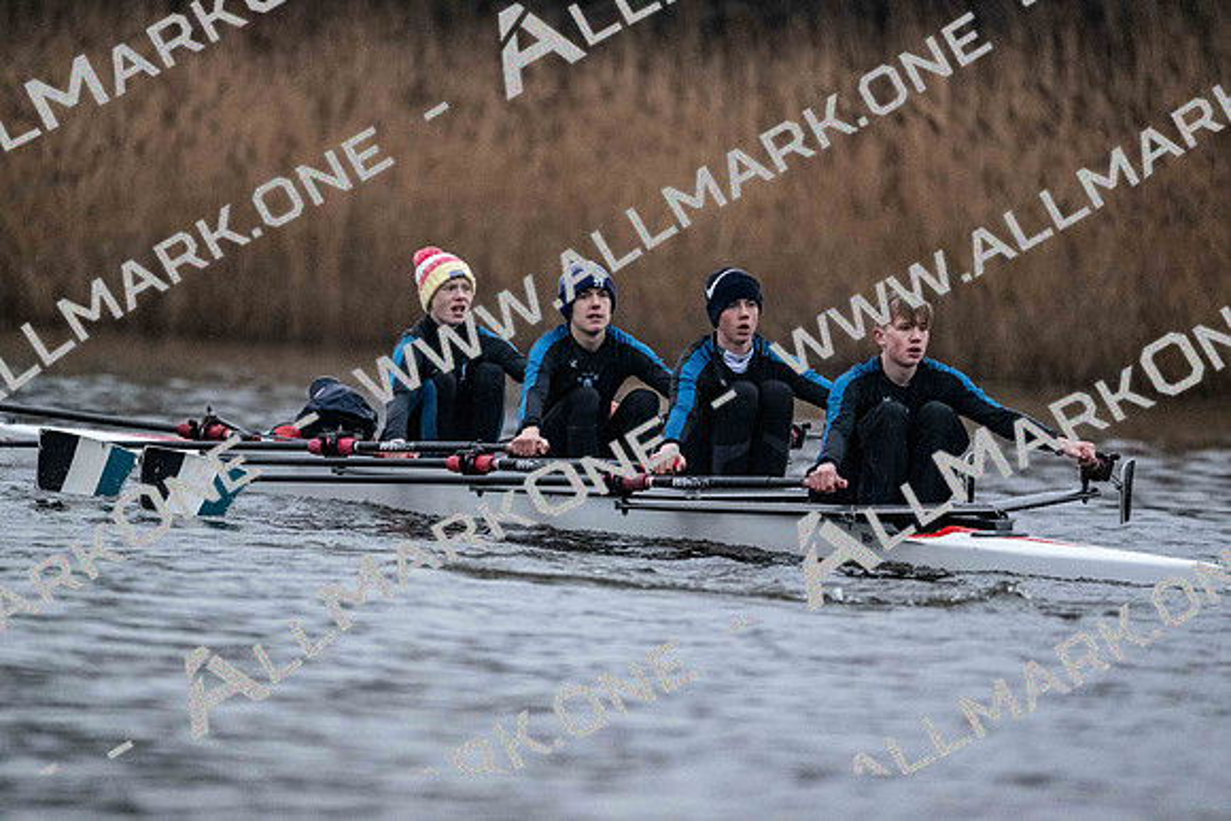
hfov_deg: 5.2
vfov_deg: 3.4
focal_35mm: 400
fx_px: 13680
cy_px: 410
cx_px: 616
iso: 8000
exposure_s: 1/1600
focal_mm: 400
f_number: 4.5
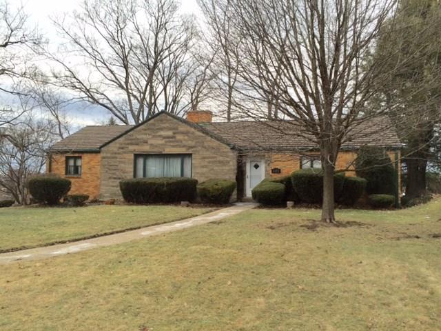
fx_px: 369
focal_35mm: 29
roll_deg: -0.8
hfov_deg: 61.7
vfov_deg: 48.2
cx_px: 220
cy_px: 166
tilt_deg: +3.3
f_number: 2.2
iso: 32
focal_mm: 4.15
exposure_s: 1/879
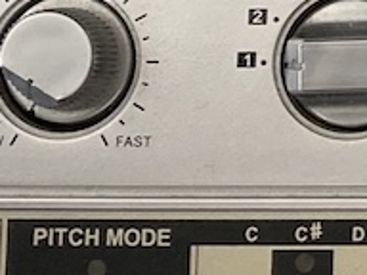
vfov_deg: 7.7
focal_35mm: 187
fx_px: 1983
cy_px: -201
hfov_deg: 9.8
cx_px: 757
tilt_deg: -81.5
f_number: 1.8
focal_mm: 3.99
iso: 160
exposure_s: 1/60
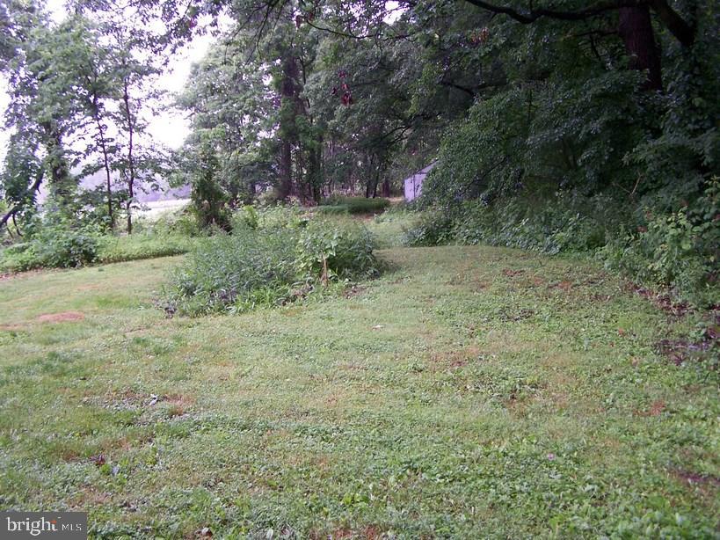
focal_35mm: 38
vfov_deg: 37.7
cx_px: 360
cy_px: 270
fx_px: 790
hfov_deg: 49.0
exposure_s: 1/50
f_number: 2.8
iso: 80
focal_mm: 6.3
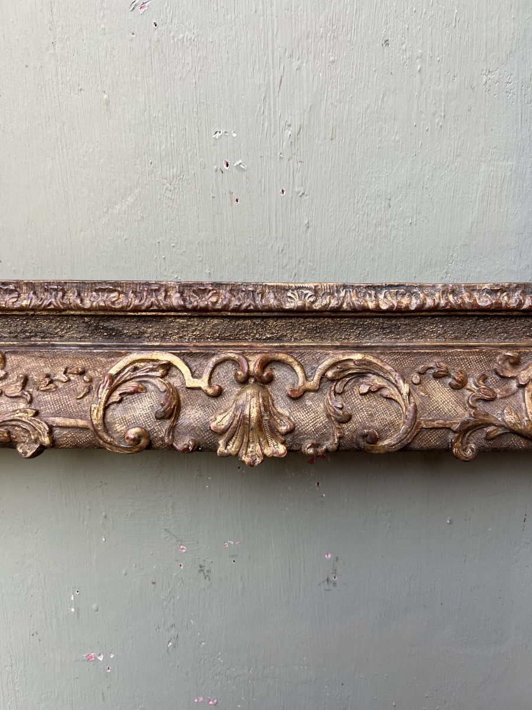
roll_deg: +1.3
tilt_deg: -12.8
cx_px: 266
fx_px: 533
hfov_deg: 53.1
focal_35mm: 26
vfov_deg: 67.3
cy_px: 355
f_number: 1.5
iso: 80
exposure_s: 1/100
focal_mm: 5.7
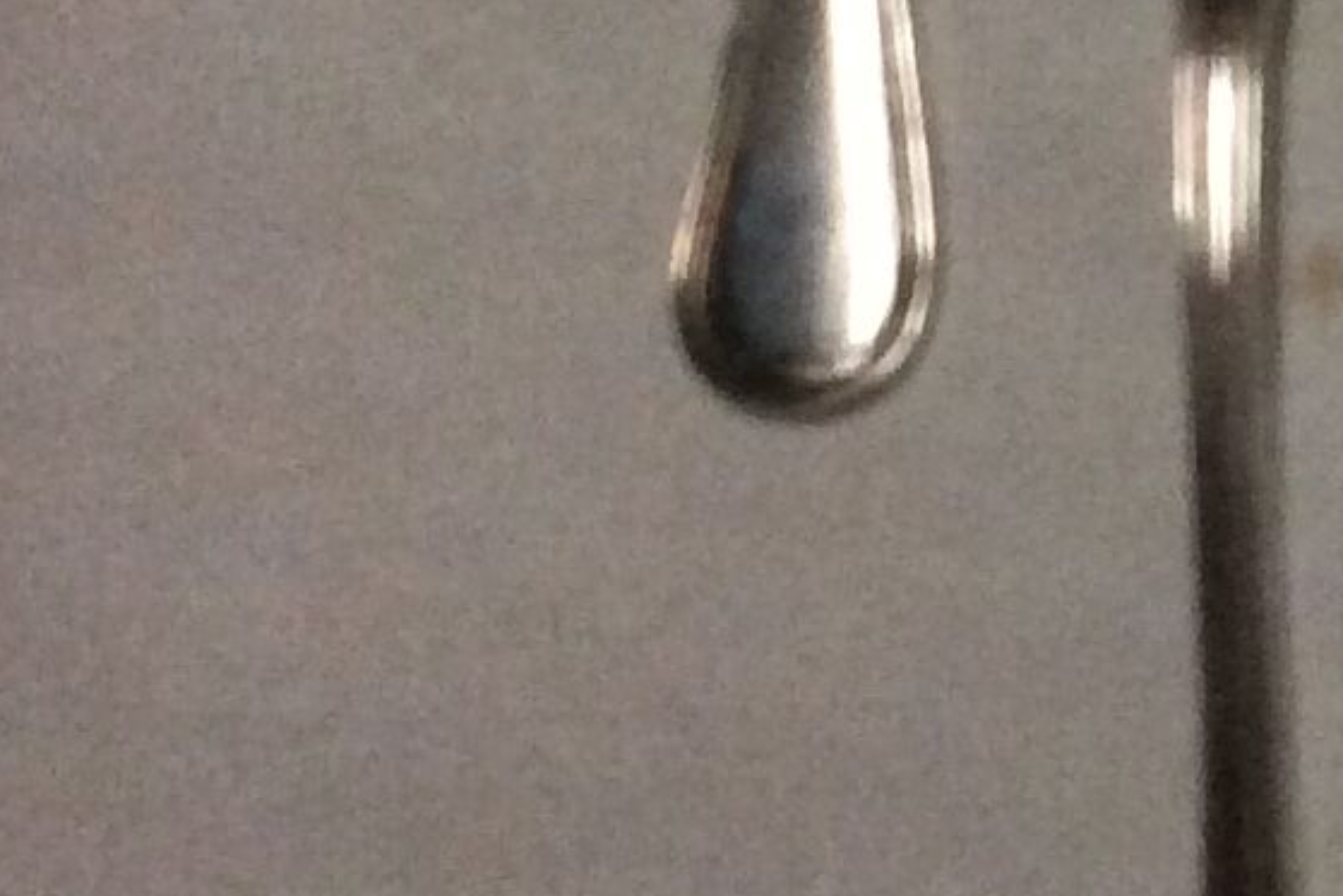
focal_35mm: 154
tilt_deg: -85.3
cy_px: 10
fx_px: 5746
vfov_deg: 8.9
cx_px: 3015
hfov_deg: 11.5
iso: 250
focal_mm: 3.3
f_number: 2.4
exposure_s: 1/25
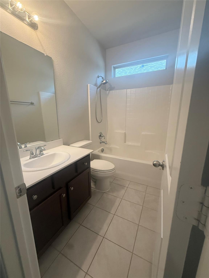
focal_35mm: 14
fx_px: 113
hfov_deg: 85.7
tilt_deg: -11.8
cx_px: 104
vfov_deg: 102.1
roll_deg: -0.1
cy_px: 139
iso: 320
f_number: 2.2
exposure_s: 1/120
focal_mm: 2.22
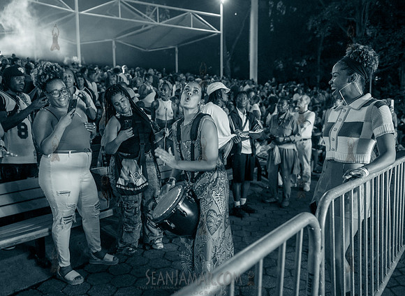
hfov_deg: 62.6
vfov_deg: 47.8
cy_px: 152
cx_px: 188
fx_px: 333
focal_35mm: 29
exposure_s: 1/125
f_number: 2.8
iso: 5000
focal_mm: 24
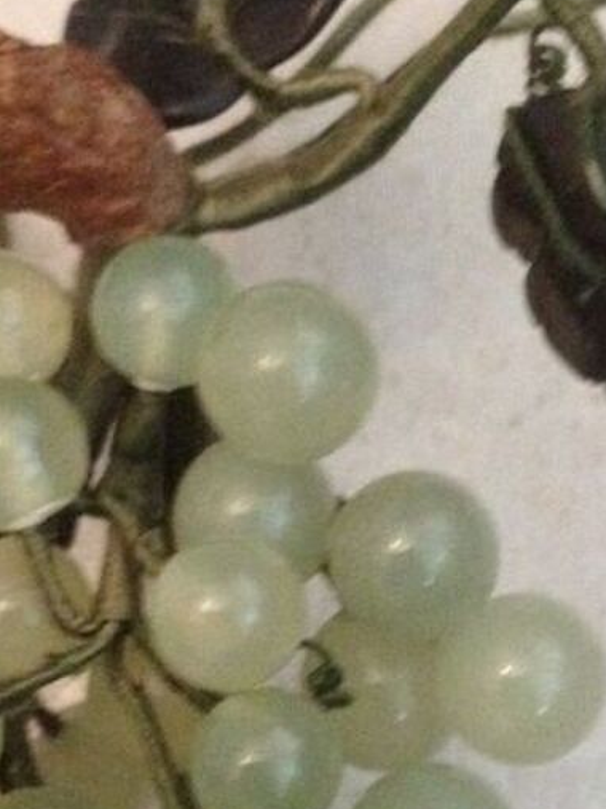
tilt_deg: -79.8
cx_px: 439
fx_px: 2148
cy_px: 516
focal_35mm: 92
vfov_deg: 21.3
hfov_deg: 16.0
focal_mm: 4.28
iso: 640
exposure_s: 1/15
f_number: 2.4
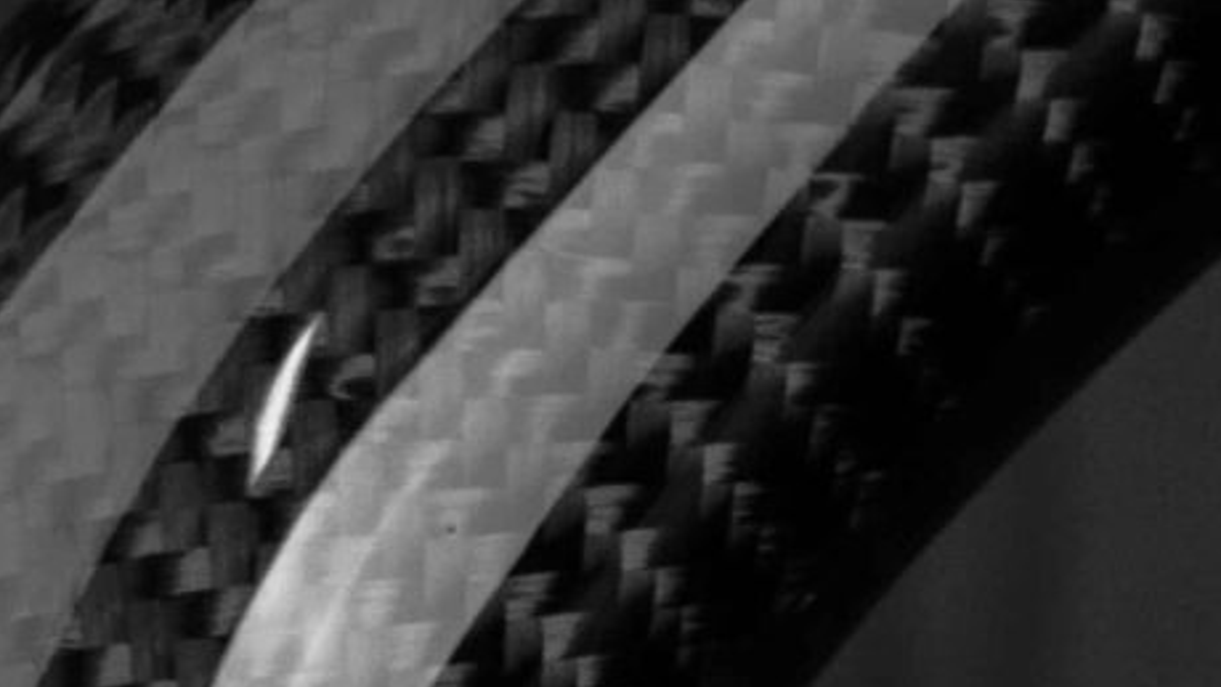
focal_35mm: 306
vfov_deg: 3.8
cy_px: 2198
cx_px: 1221
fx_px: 9907
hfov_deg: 7.0
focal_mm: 35
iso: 500
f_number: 6.3
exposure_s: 1/125
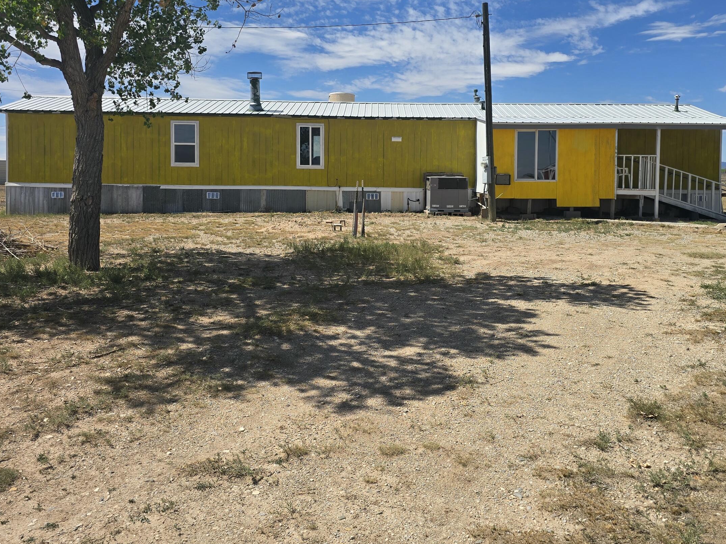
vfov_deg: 43.7
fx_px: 671
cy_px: 197
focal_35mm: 32
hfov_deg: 56.8
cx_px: 382
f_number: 1.7
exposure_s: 1/1044
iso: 12
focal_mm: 6.3
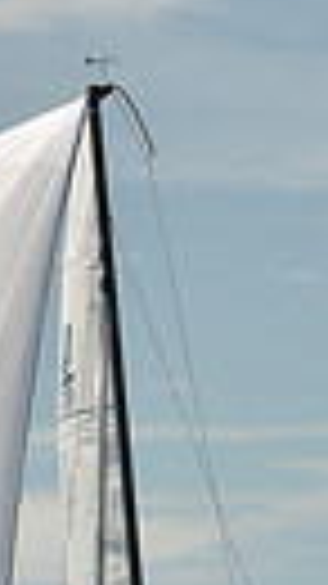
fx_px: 7091
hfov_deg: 2.6
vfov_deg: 4.7
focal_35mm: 458
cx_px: 164
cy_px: 765
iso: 320
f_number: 13
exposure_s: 1/1000
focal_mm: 98
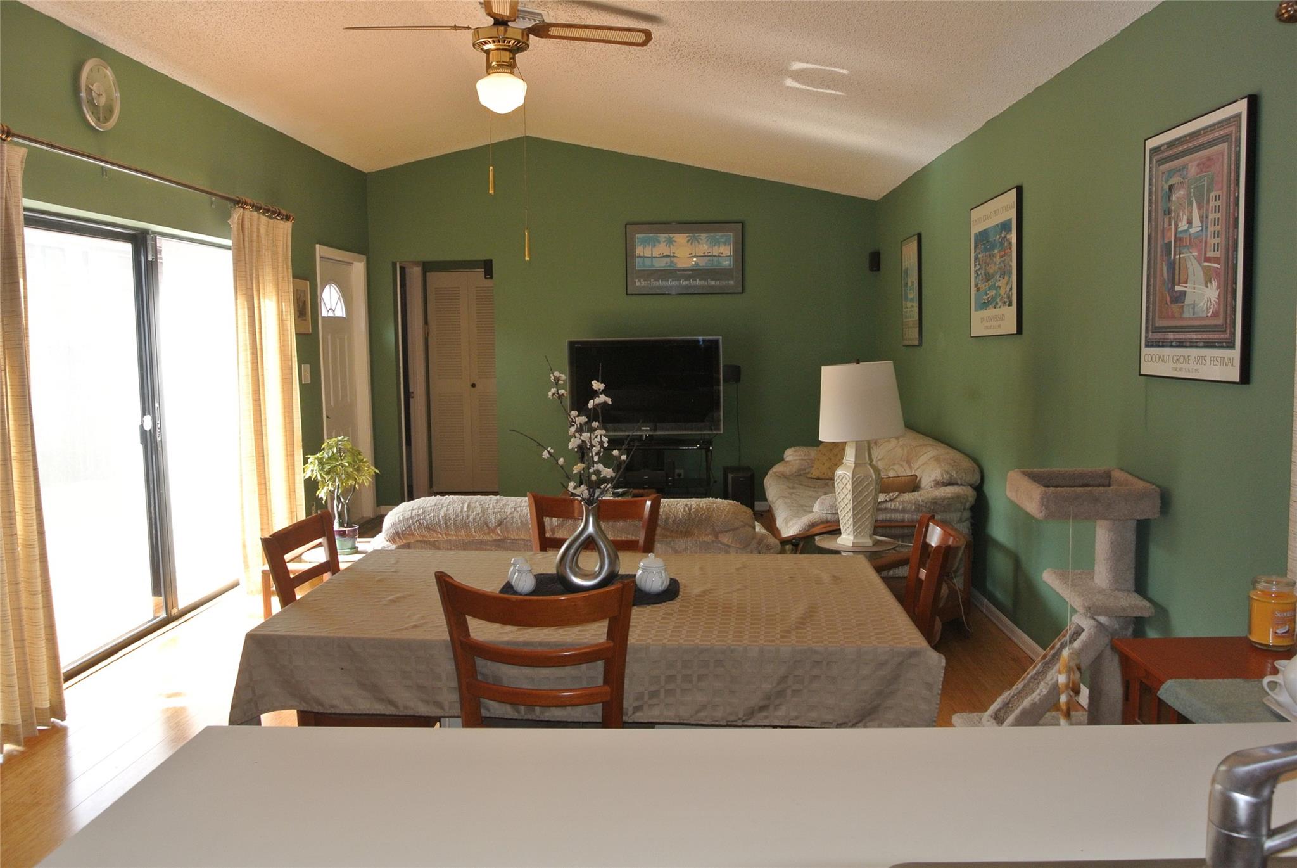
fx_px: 974
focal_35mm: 27
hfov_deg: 67.3
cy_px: 434
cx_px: 648
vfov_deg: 48.0
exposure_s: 1/60
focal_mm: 10
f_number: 3.5
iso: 280
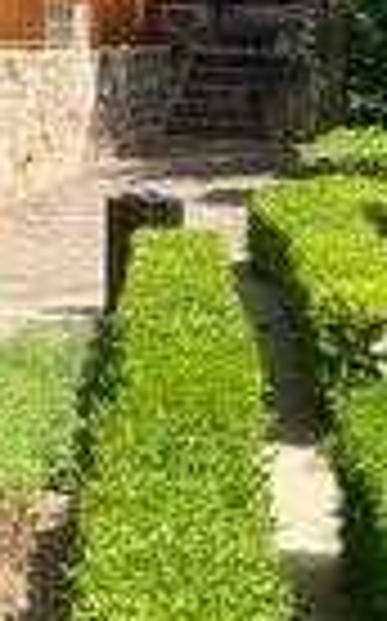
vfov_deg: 15.9
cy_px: -54
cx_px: 459
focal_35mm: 128
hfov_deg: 10.1
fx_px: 2165
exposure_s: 1/2985
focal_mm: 5.96
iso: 50
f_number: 1.6
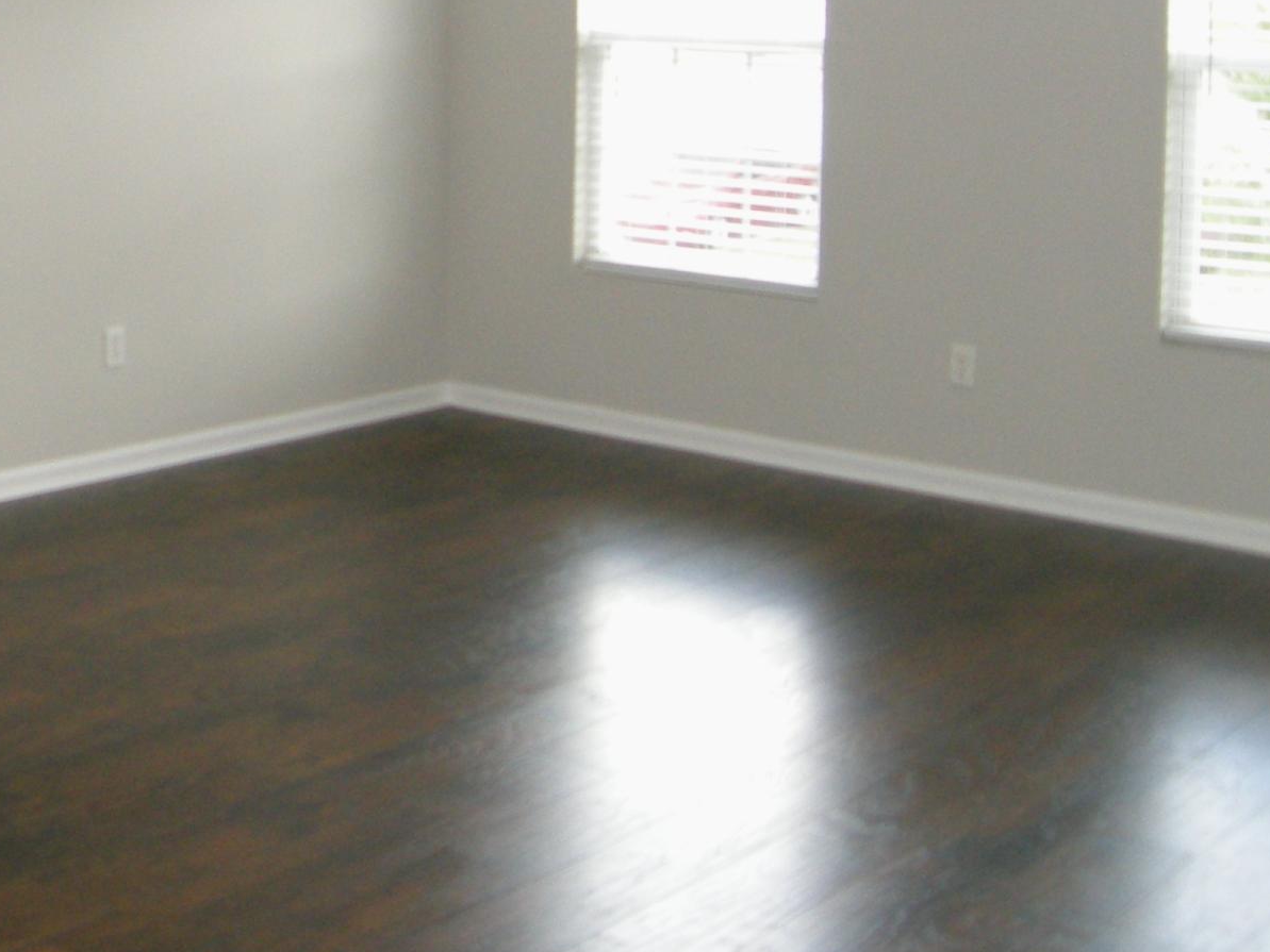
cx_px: 37
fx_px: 3229
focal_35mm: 88
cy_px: 13
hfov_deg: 21.6
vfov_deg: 16.5
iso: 195
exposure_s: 1/55.5
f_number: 2.7
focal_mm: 7.5
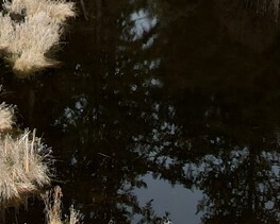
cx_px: 34
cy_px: -129
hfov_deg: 14.3
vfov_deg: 11.1
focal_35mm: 133
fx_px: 1103
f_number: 2.8
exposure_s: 1/1000
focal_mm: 8.38
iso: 100
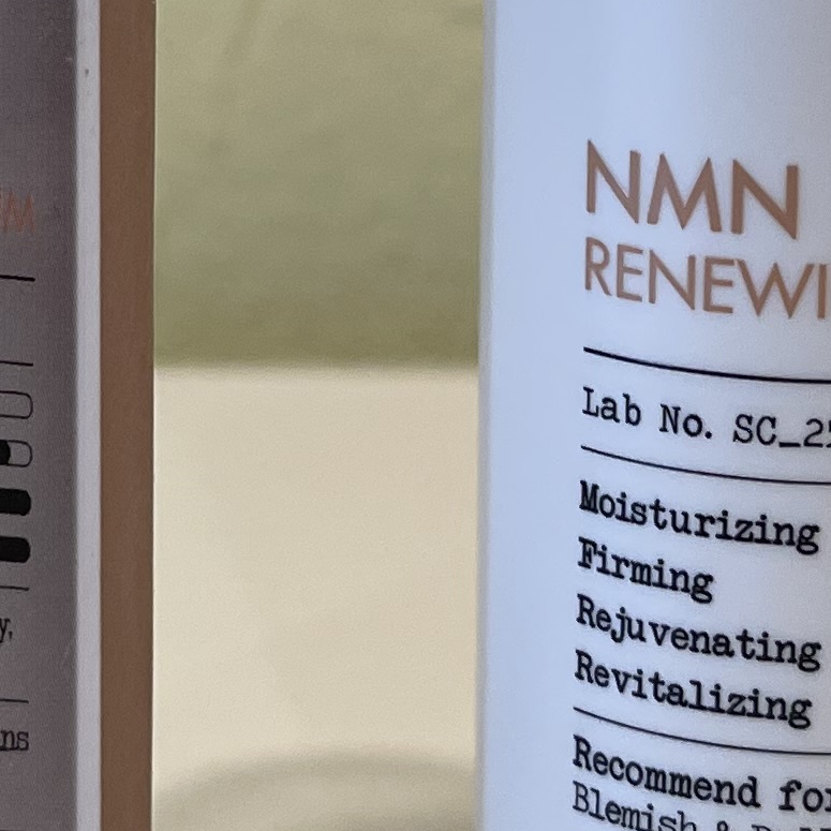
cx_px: 173
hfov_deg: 15.1
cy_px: -6
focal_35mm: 115
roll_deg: +0.5
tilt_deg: -9.8
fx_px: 3123
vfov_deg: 14.9
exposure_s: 1/100
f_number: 1.6
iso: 100
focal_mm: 5.1
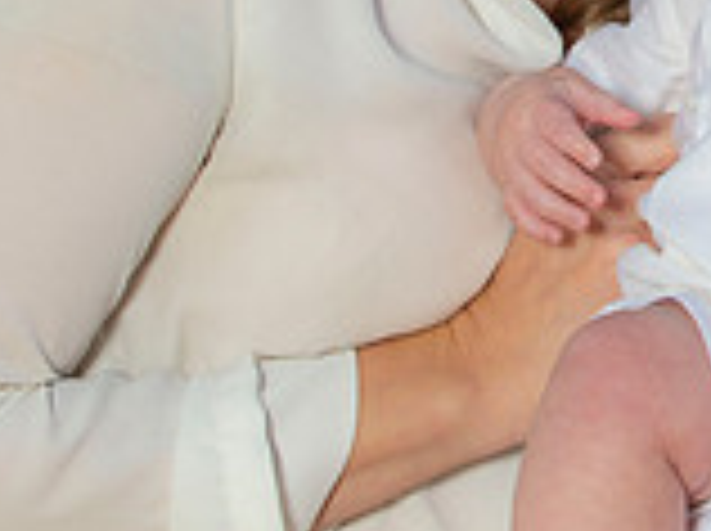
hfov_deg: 7.1
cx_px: 848
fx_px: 5681
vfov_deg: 5.3
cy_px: -76
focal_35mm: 277
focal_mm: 70
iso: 200
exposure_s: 1/250
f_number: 8
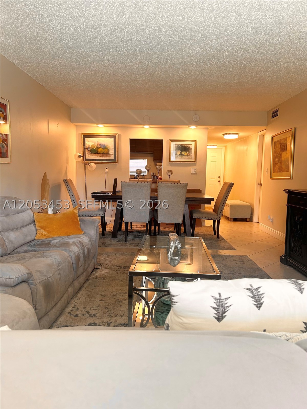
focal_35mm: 26
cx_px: 154
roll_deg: -0.7
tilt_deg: -5.2
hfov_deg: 53.1
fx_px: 307
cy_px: 204
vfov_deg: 67.3
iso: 80
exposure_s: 1/120
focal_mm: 5.7
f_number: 1.5
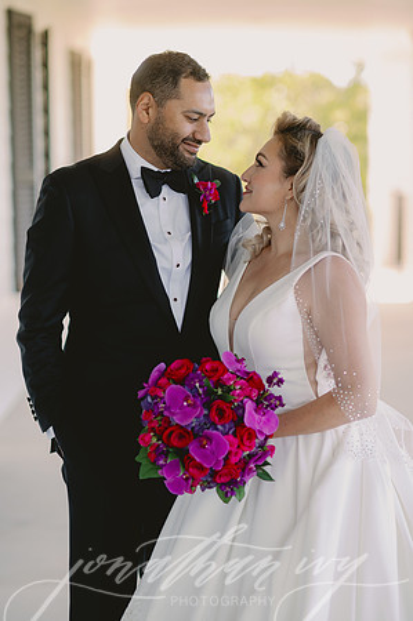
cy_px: 310
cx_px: 206
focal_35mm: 85
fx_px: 1466
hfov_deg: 16.0
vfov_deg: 23.9
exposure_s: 1/200
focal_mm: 85
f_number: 2
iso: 50
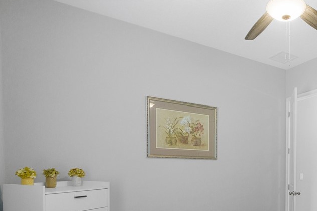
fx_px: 273
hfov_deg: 54.6
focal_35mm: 31
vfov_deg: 40.0
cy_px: 179
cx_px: 268
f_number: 8
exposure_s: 1/2.5
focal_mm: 12
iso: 640
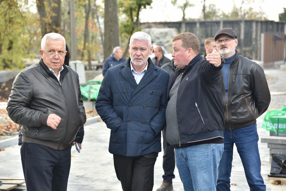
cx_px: 143
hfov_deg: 22.1
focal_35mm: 92
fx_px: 731
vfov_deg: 14.9
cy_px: 96
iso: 800
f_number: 4.5
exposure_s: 1/400
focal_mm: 92
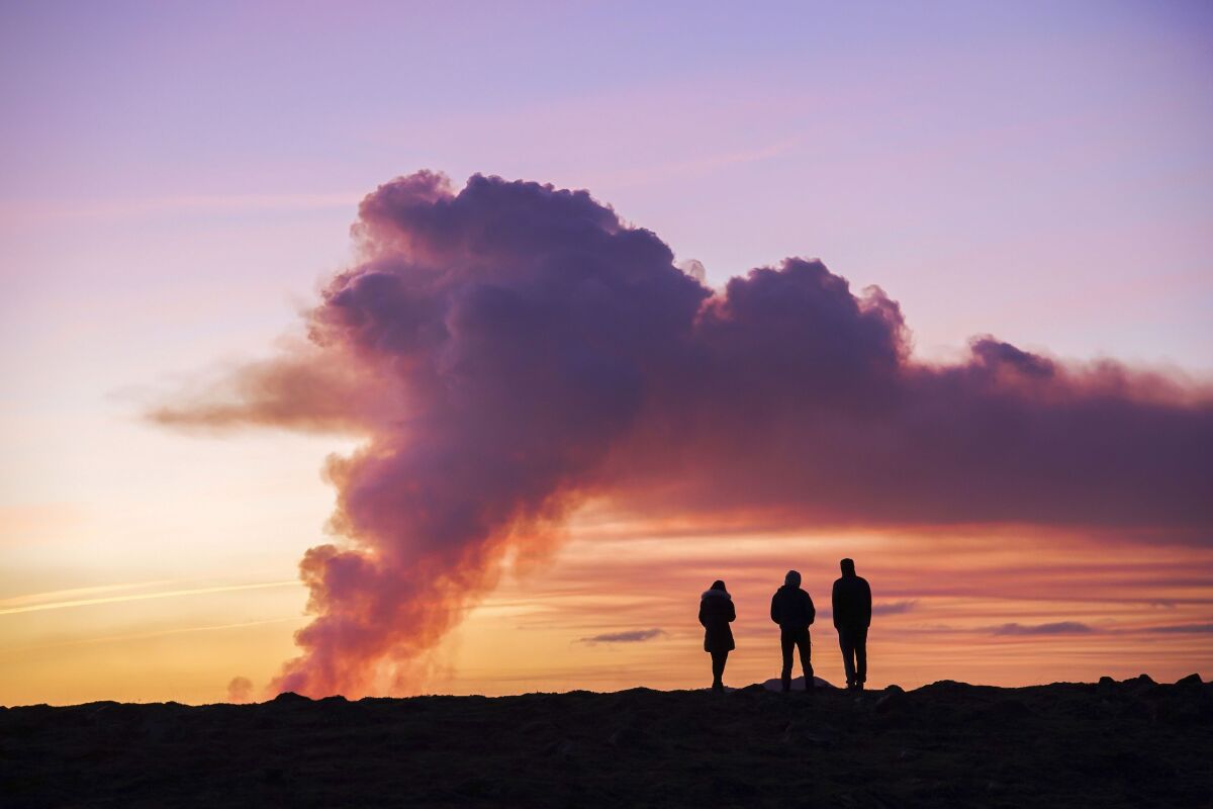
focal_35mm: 108
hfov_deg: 18.9
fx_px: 3639
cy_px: 404
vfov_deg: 12.7
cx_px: 606
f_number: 5.6
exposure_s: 1/125
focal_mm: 108
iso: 1600
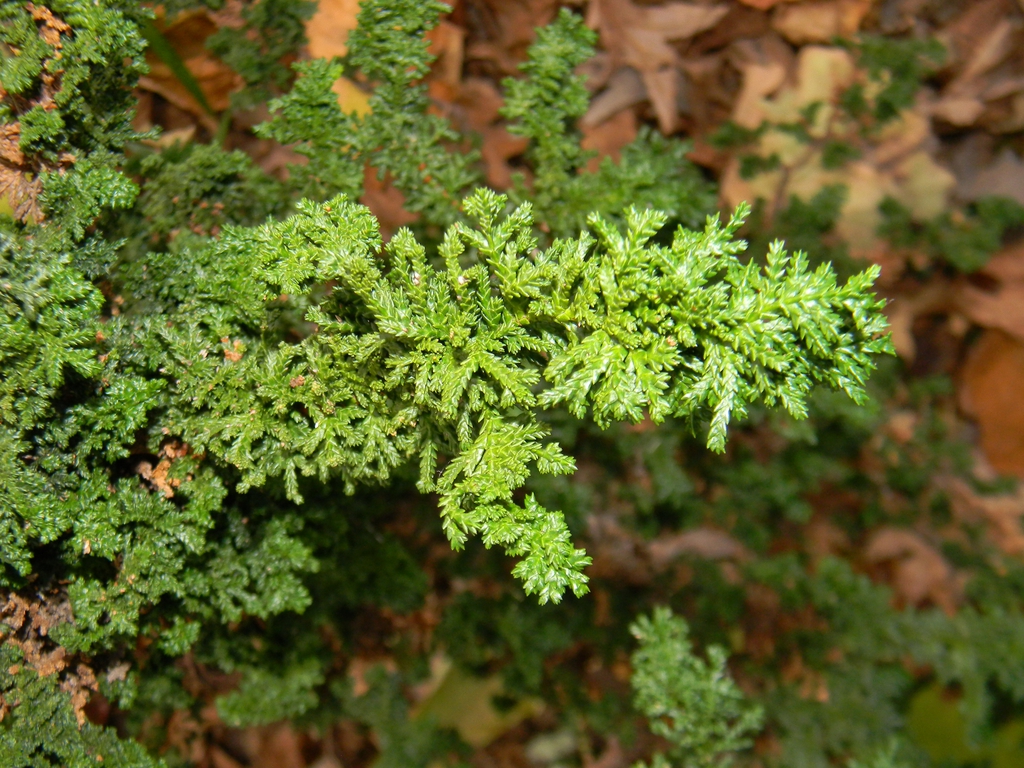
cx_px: 512
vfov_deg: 35.1
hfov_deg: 45.8
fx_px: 1213
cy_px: 384
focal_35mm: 41
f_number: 7.6
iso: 200
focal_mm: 7.3
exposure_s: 1/30
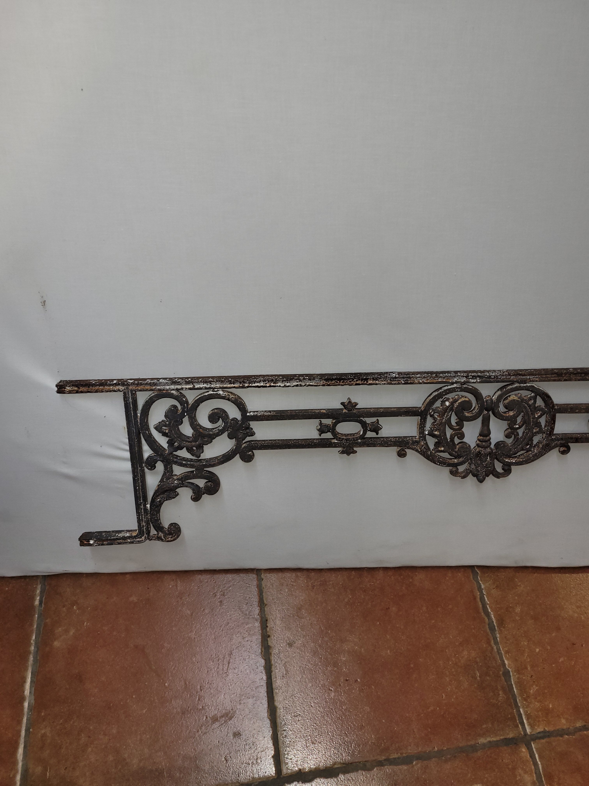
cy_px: 393
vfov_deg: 67.3
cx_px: 294
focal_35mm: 26
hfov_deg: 53.1
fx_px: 590
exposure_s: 1/50
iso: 50
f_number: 1.8
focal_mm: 5.4
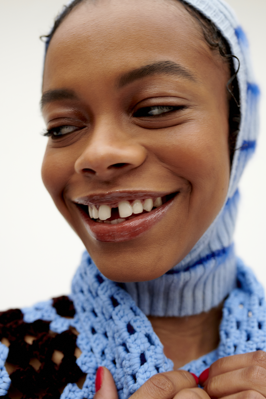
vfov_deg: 53.1
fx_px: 399
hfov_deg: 36.9
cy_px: 196
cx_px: 131
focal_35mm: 36
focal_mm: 35
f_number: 4.5
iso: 400
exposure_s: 1/160
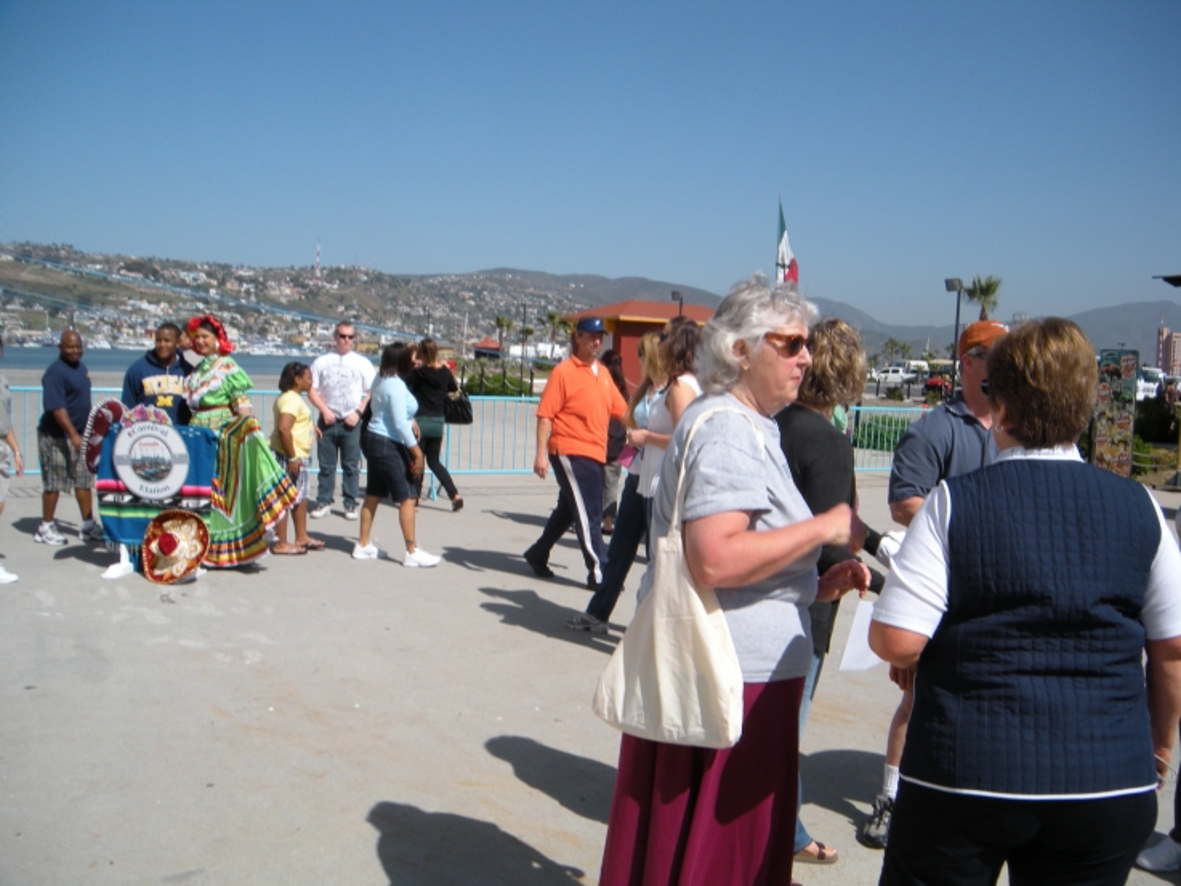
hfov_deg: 52.6
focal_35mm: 35
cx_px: 590
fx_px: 1194
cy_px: 443
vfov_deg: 40.7
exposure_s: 1/302
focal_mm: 5.9
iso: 64
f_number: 6.4
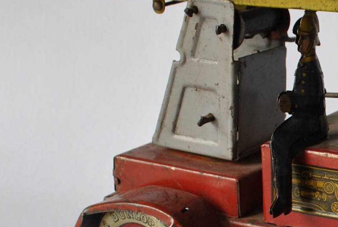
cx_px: 426
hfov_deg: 16.1
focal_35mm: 121
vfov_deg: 11.4
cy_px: 158
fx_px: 1138
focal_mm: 22
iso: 160
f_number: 8
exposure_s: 1/60
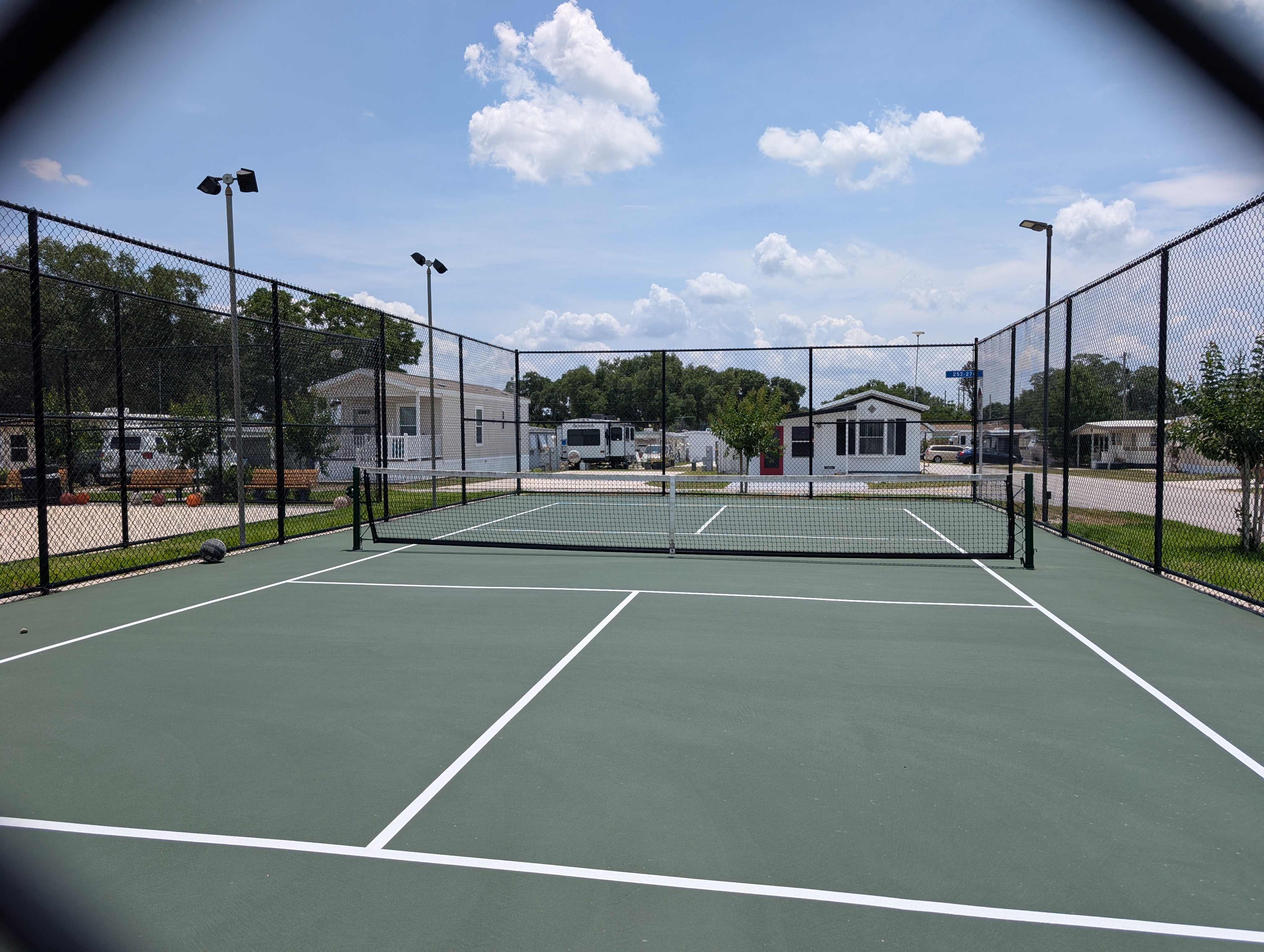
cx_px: 632
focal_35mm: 24
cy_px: 476
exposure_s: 1/1587
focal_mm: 6.9
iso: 20
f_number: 1.68
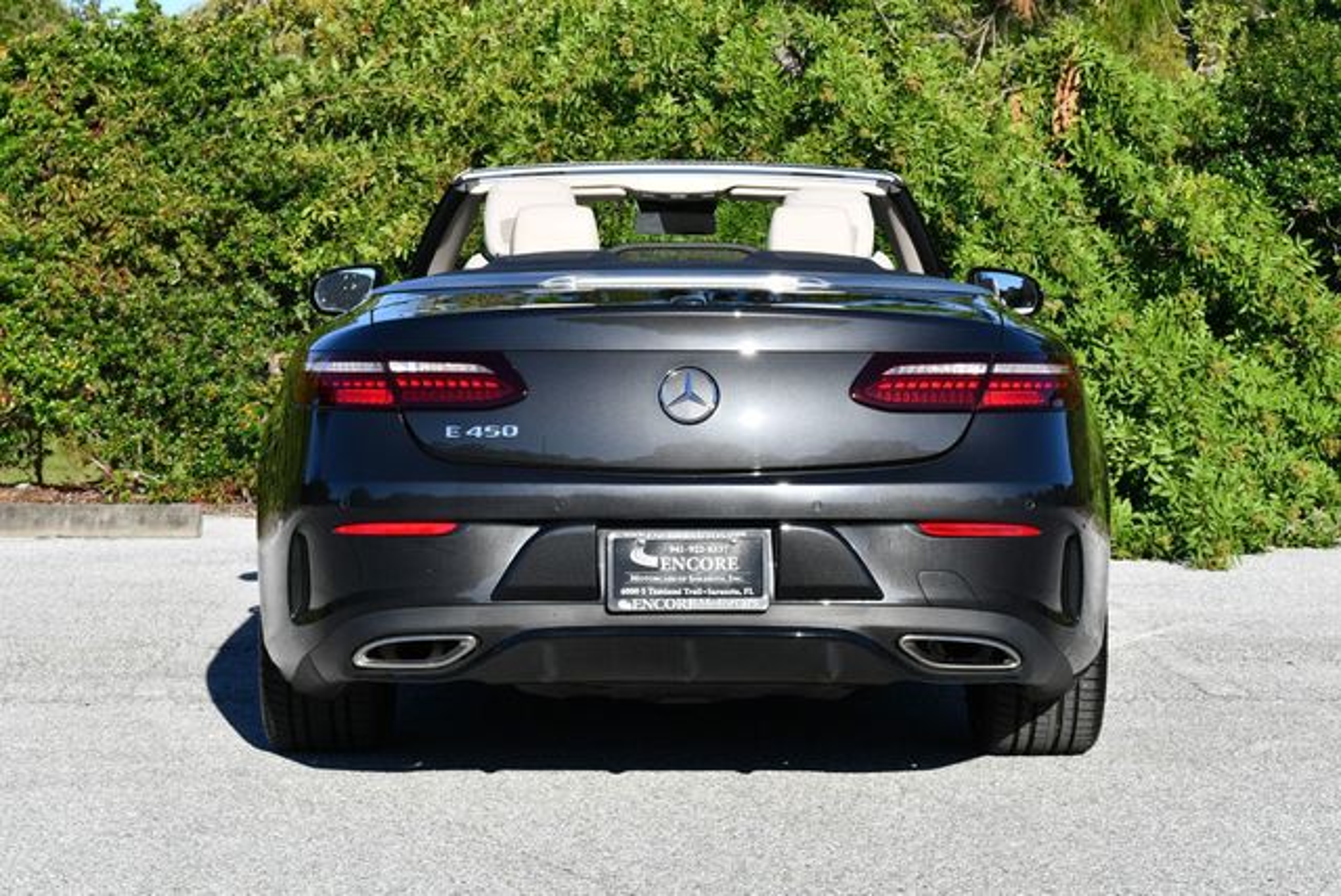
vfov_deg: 15.2
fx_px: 3355
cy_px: 448
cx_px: 670
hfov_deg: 22.6
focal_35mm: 90
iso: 110
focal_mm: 45
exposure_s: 1/250
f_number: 8
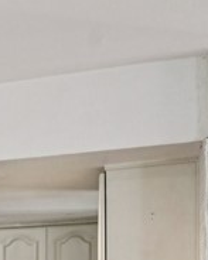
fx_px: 830
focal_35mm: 108
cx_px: -492
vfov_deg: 17.0
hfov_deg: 9.5
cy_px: 317
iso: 400
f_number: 8
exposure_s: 1/13
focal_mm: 19.5
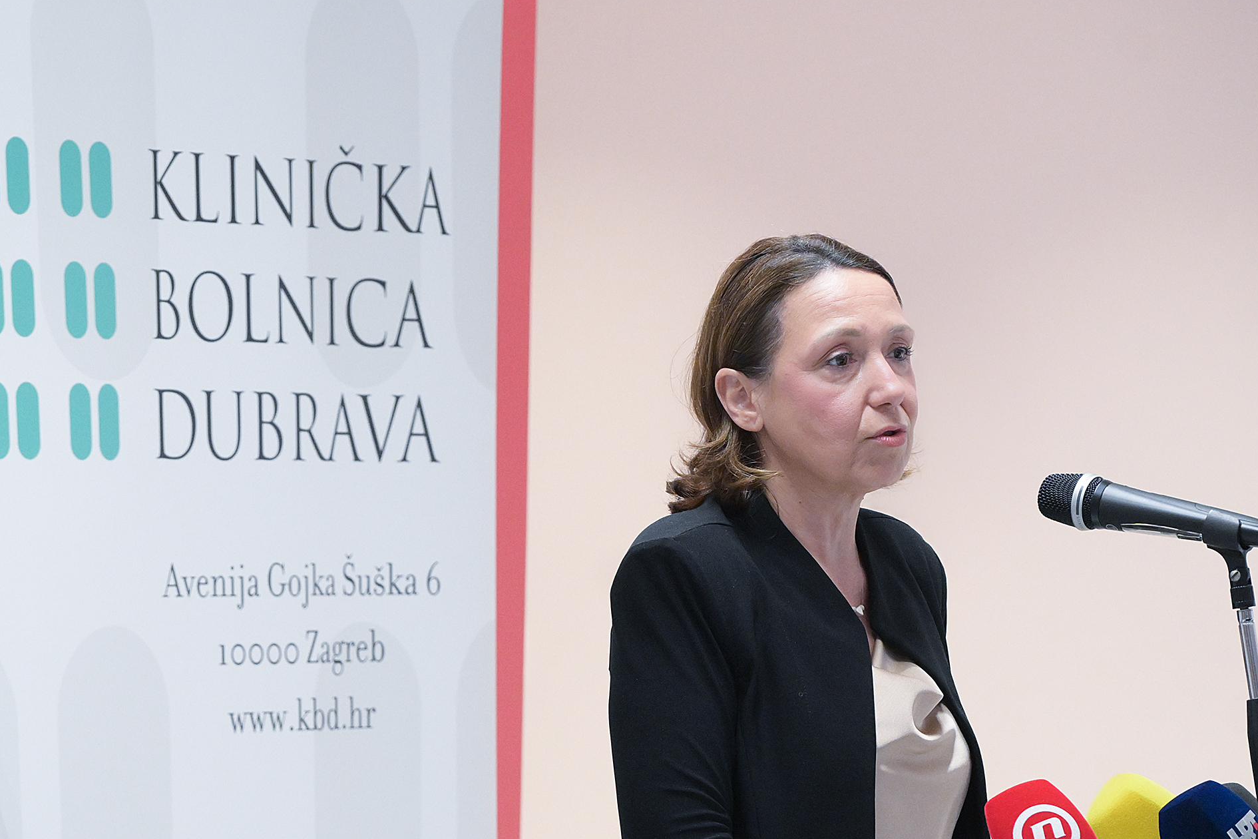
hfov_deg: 11.2
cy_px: 805
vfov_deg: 7.5
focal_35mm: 182
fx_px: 6359
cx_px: 212
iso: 2500
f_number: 4.5
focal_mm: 86
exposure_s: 1/125
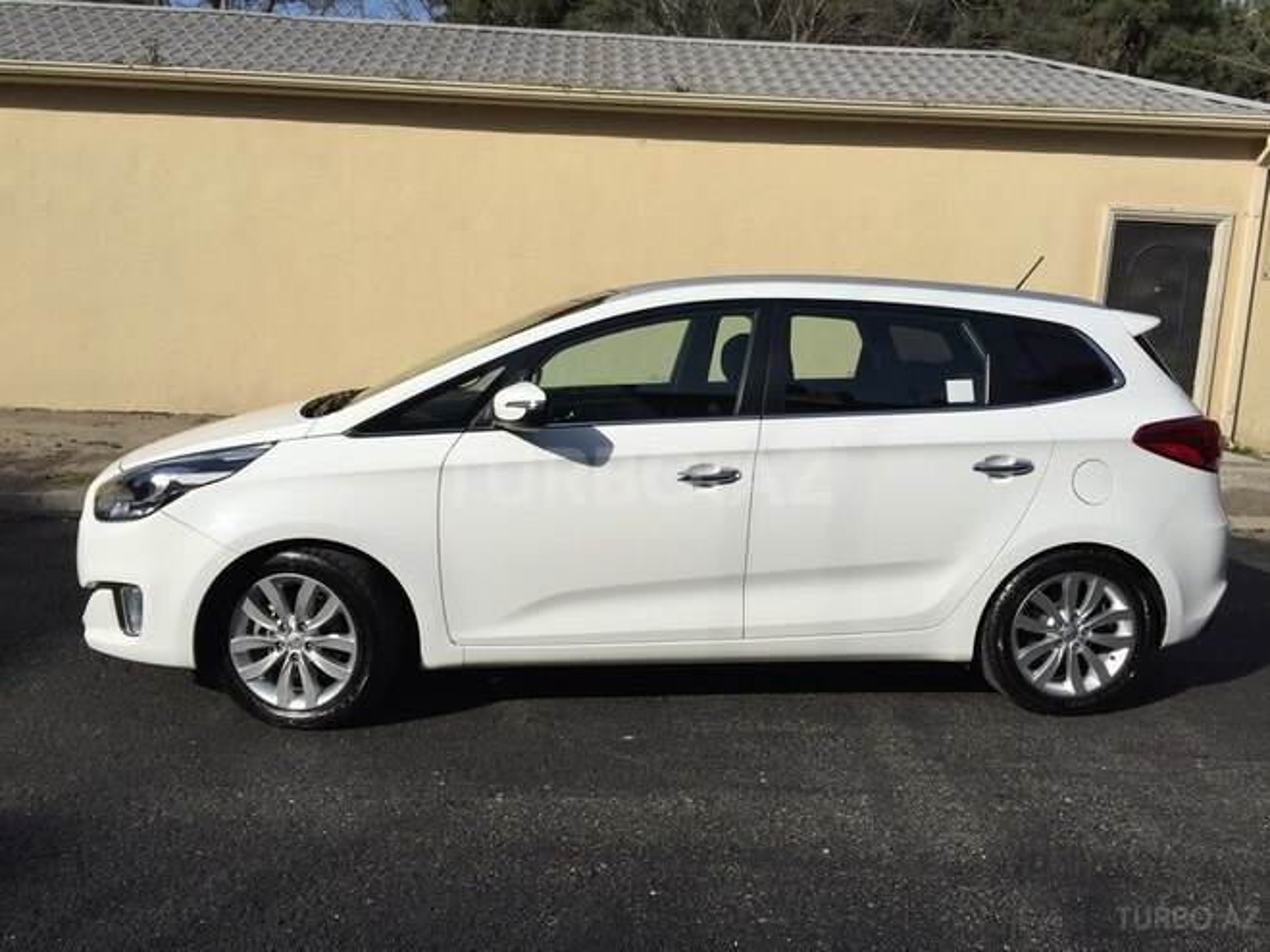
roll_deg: -2.6
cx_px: 635
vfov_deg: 48.2
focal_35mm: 29
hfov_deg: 61.7
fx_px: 1064
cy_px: 476
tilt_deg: -9.1
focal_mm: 4.15
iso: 32
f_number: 2.2
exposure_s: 1/3597
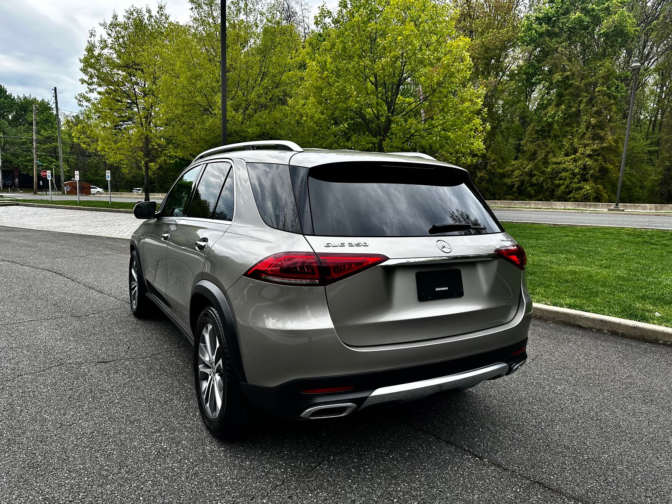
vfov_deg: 56.8
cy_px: 252
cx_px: 336
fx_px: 466
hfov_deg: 71.6
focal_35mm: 24
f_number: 1.78
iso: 80
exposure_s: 1/549
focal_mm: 6.86
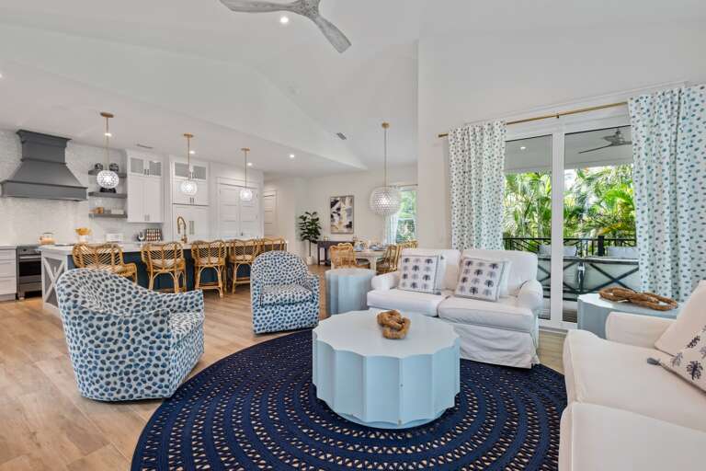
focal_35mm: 15
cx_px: 353
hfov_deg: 100.4
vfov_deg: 77.3
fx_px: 294
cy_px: 236
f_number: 6.4
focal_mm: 10
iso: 1250
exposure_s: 1/25
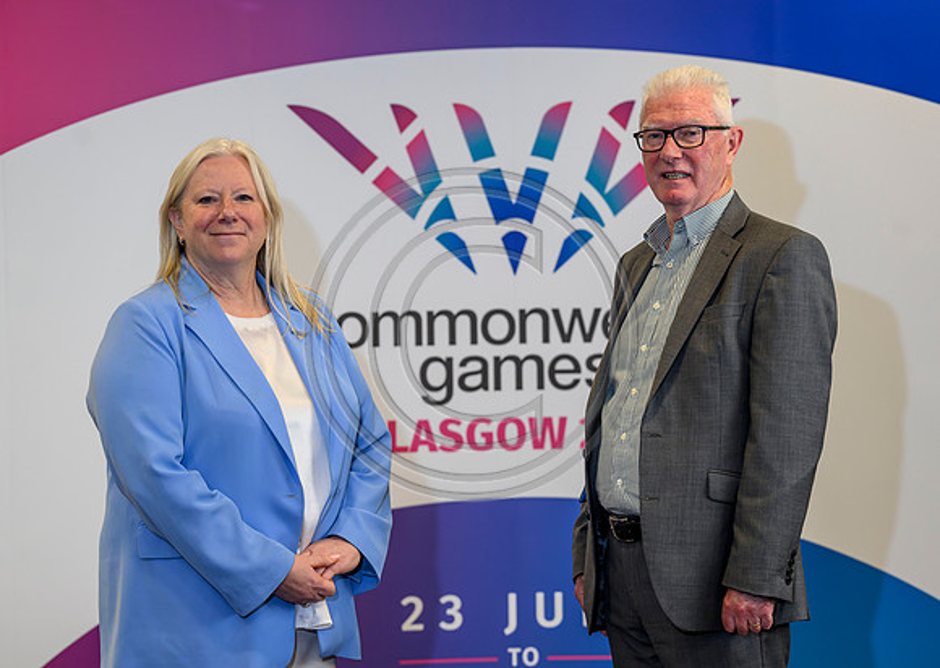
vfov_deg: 12.2
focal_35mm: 117
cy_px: 339
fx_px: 3116
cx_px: 479
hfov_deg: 17.2
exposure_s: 1/125
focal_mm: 105
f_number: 4
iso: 800
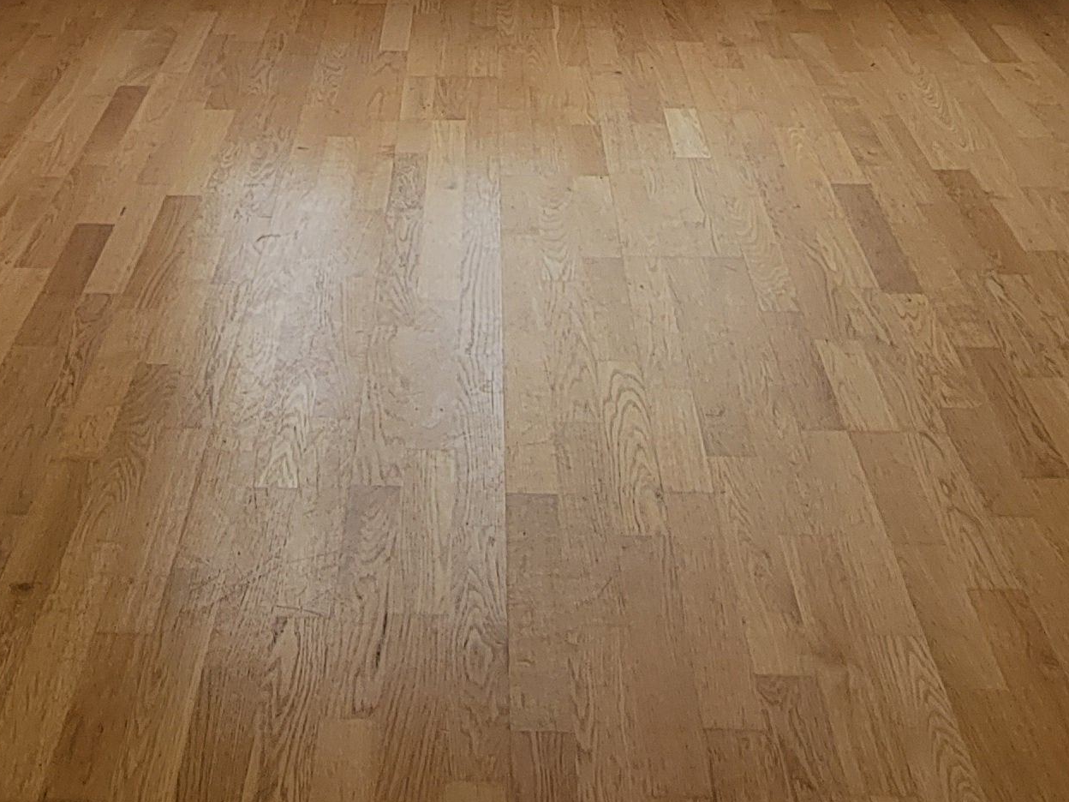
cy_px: -422
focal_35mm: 42
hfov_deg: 44.6
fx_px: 1297
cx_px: 427
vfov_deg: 25.3
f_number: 2.2
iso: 50
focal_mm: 2.2
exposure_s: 1/125
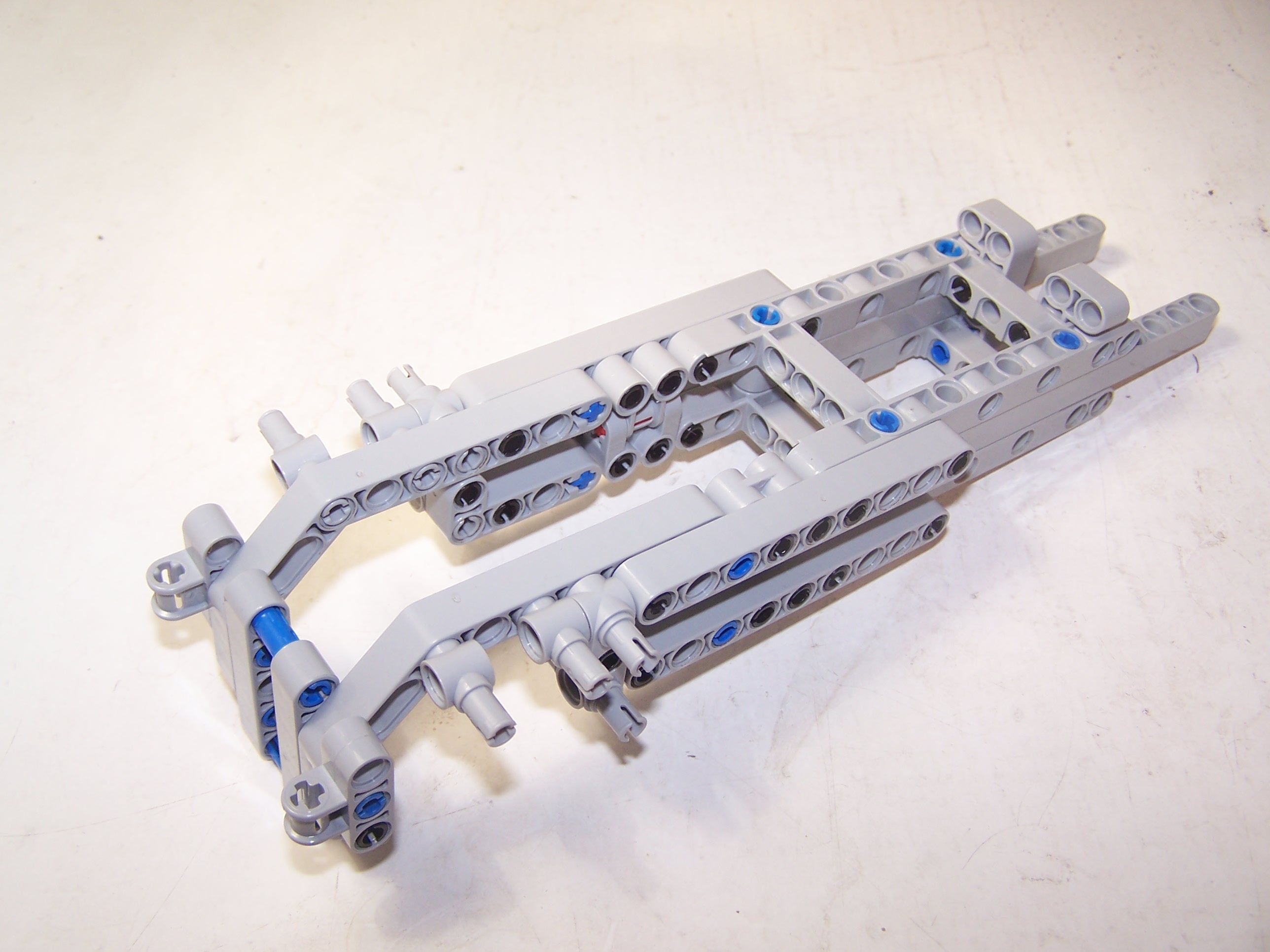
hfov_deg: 49.0
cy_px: 476
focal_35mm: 38
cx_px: 635
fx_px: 1394
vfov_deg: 37.7
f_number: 2.8
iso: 80
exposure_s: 1/60
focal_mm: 6.3
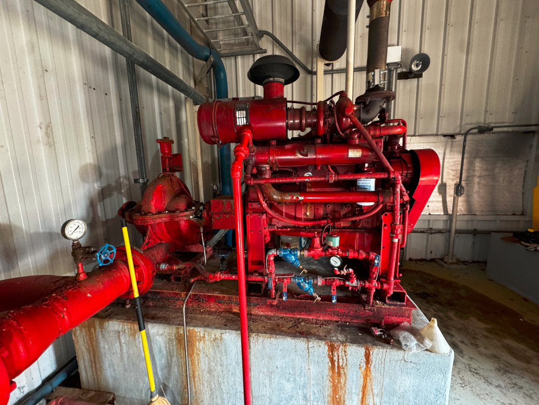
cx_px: 270
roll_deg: -0.2
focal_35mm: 14
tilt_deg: -8.0
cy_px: 202
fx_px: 218
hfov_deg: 102.1
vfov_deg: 85.7
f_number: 2.2
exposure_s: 1/60
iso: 500
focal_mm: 2.22
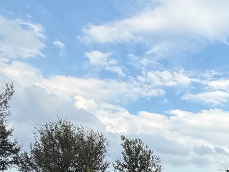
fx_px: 357
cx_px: 315
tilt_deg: +1.1
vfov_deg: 23.0
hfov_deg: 27.9
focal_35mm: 54
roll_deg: +1.0
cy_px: 242
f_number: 2.2
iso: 50
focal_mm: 2.22
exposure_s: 1/502
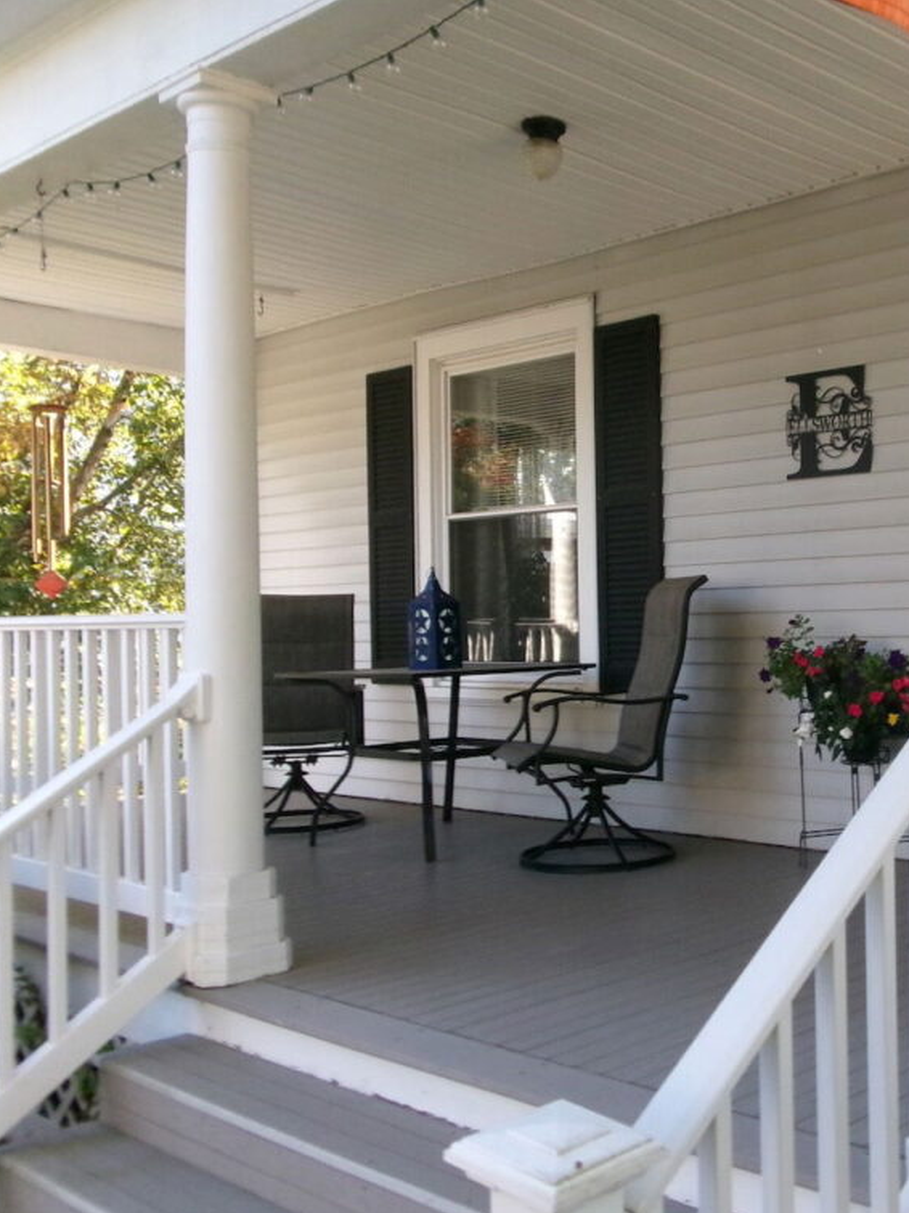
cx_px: 763
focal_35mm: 38
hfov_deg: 36.1
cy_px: 615
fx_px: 1331
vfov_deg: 49.0
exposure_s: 1/38
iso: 400
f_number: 10.8
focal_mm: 5.1
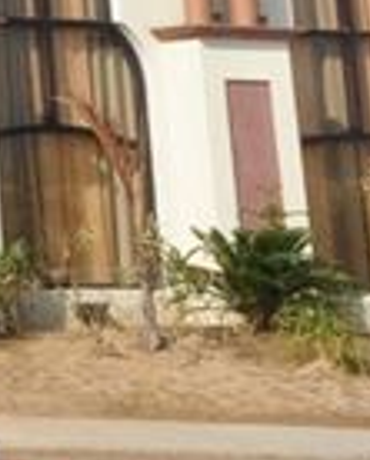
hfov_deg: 7.2
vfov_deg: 10.1
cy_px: -377
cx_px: -943
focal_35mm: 179
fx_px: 2442
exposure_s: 1/125
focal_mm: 22
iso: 400
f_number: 22
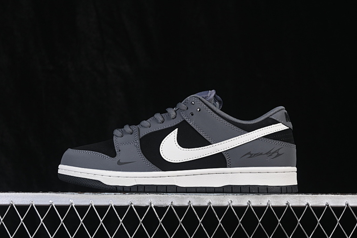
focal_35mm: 75
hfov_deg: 27.0
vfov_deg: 18.2
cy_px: 119
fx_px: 744
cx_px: 178
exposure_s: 1/60
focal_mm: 50
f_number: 6.3
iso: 160
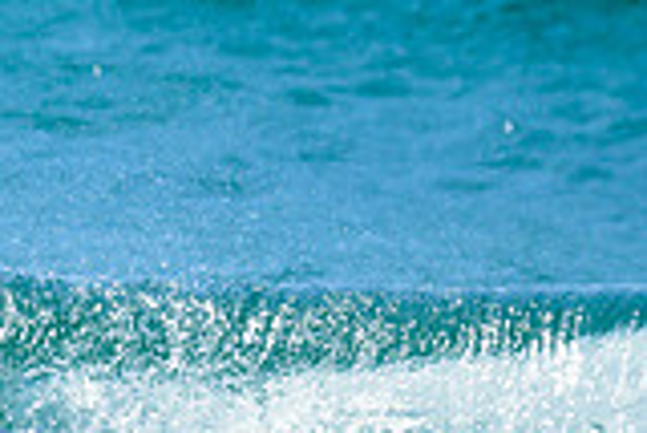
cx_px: -464
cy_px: 364
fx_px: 60692
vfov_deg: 0.4
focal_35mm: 3374
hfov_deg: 0.6
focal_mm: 800
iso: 280
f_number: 6.3
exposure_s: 1/2000
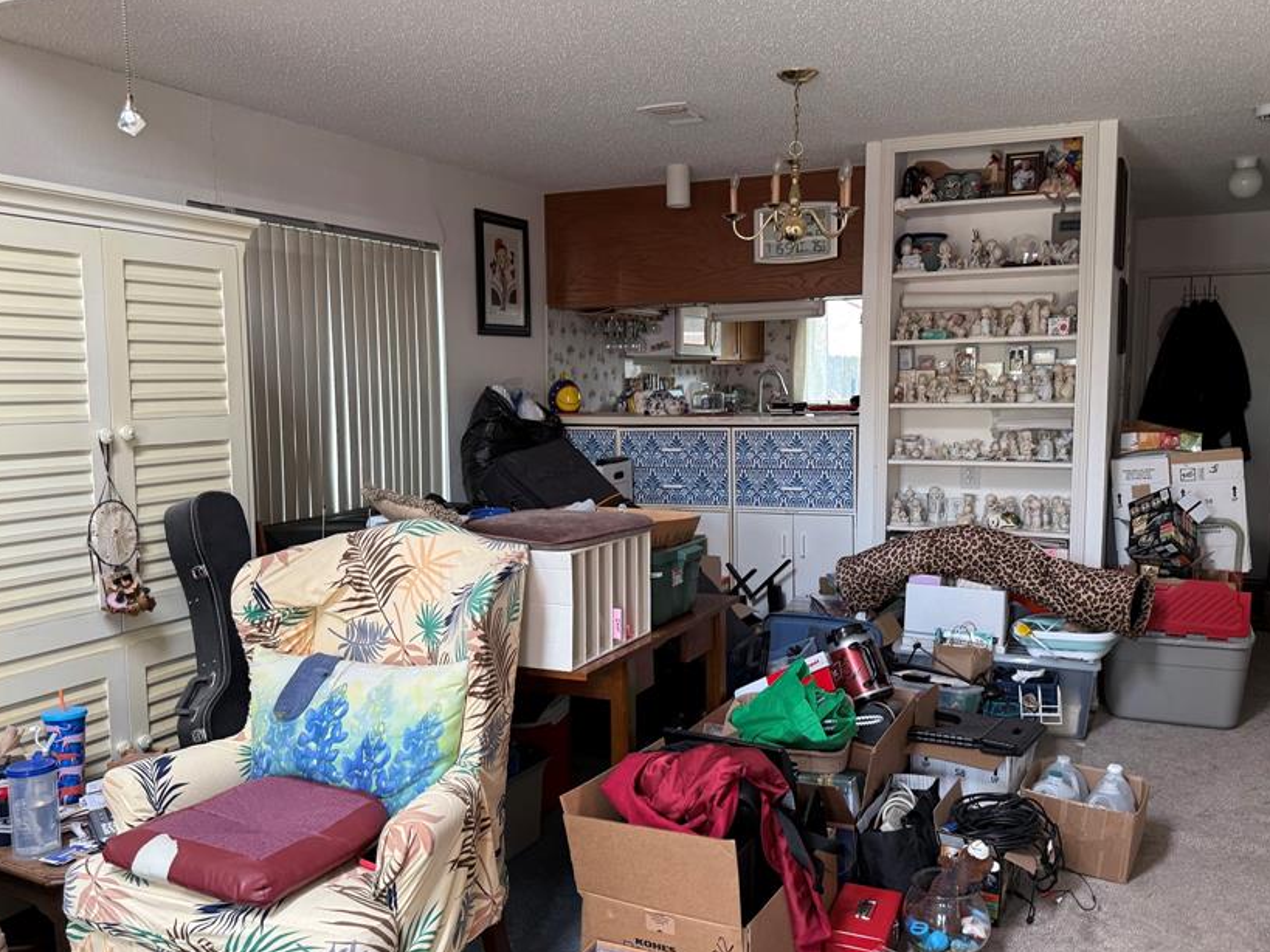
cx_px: 659
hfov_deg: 60.0
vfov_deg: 46.7
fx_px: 1100
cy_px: 513
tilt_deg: -5.2
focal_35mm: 30
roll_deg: +0.6
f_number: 1.78
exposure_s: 1/99
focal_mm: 6.76
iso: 200
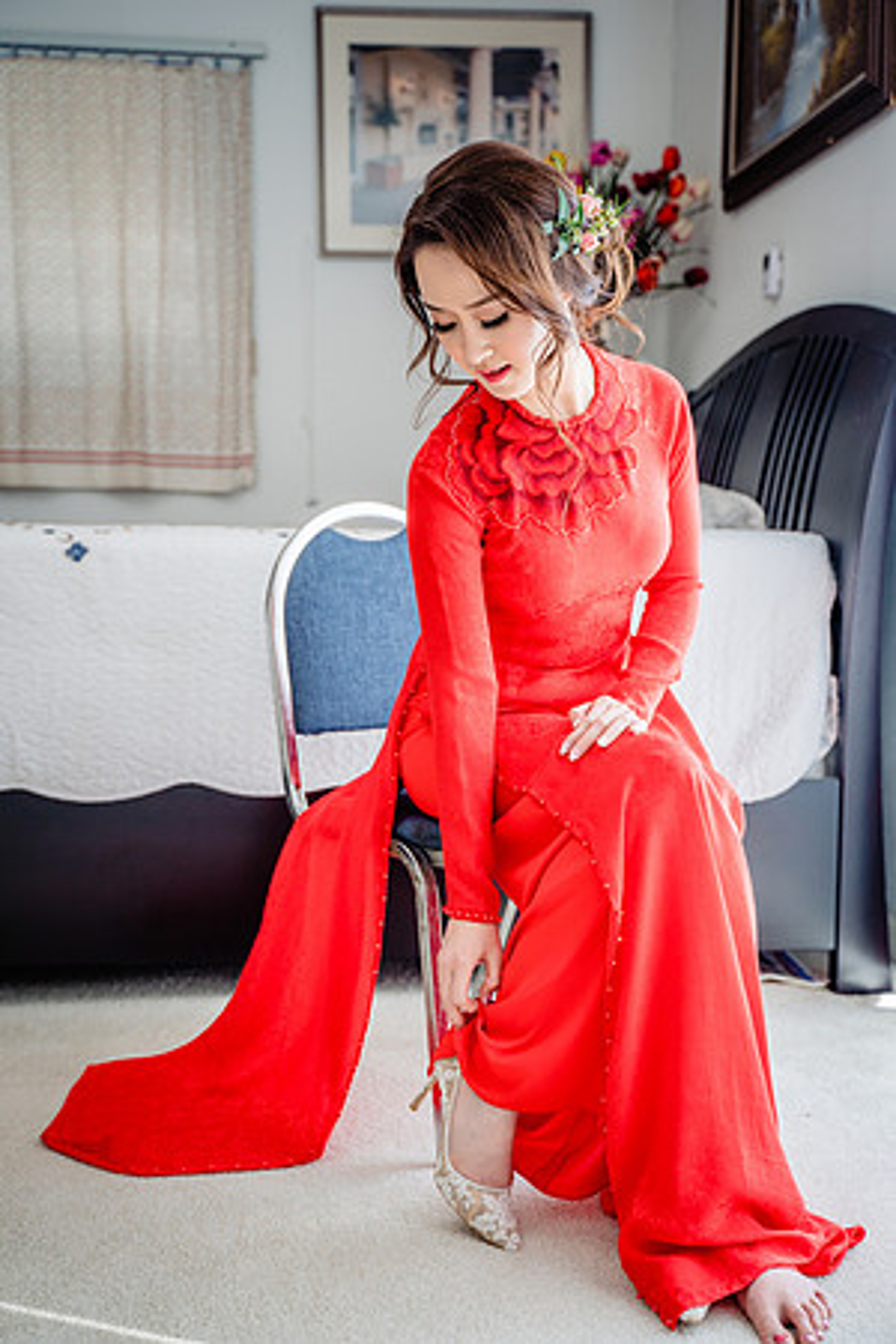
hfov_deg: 31.9
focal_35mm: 42
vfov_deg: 46.4
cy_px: 672
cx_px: 448
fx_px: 1568
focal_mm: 42
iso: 250
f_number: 3.2
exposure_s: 1/200
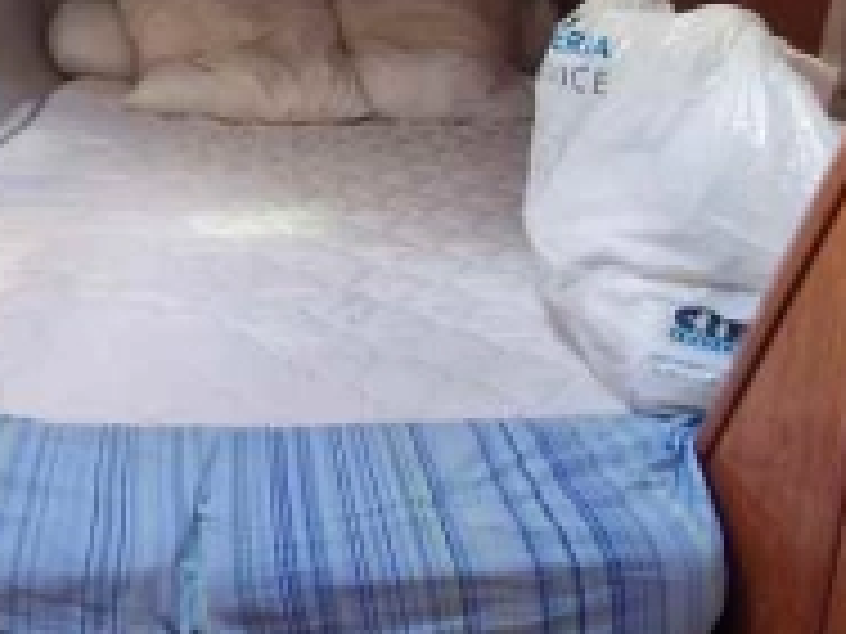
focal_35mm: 38
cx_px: 252
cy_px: 196
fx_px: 929
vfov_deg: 37.2
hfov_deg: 47.8
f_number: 2.2
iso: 320
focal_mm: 2.2
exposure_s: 1/50
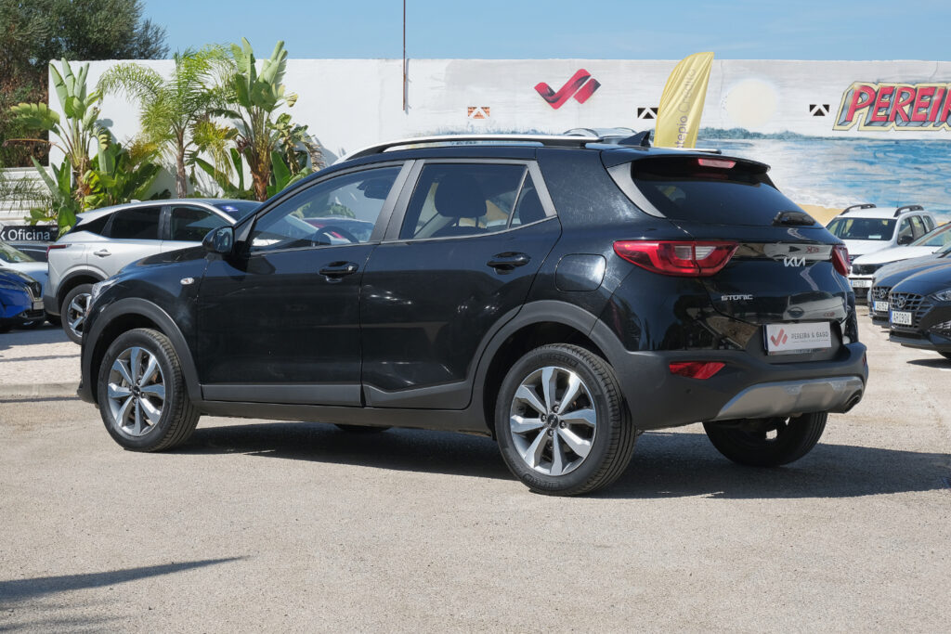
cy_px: 317
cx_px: 476
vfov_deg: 20.0
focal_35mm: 68
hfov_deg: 29.7
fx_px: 1796
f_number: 9
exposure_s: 1/250
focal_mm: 45
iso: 160
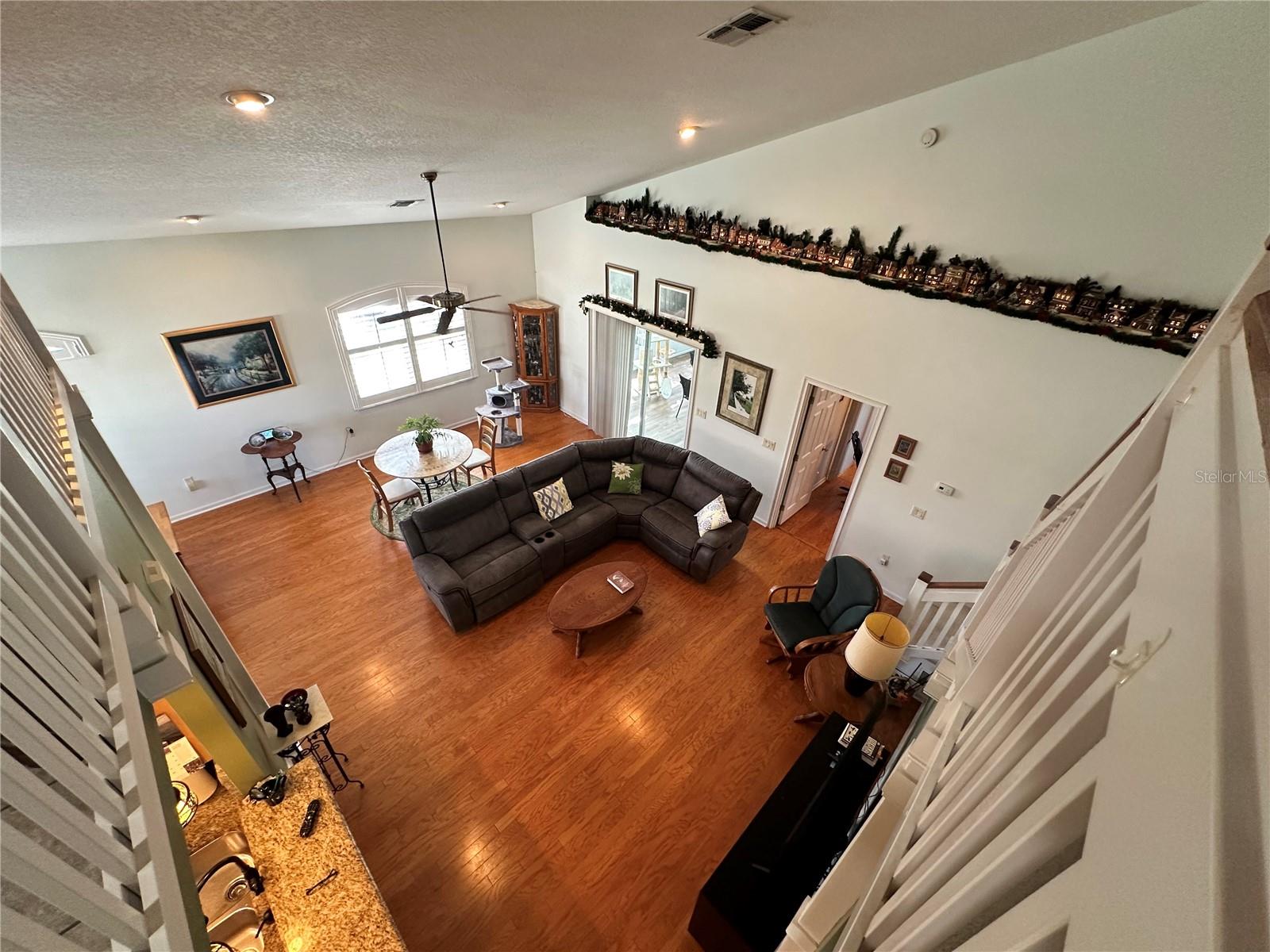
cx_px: 635
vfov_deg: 85.7
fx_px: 514
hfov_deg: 102.1
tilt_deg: -33.5
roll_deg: -4.1
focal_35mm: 14
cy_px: 476
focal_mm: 2.22
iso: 250
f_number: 2.2
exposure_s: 1/60
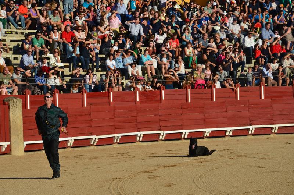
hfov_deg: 13.1
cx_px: 147
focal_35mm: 158
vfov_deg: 8.7
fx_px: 1284
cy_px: 98
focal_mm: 105
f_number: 10
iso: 250
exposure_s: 1/250
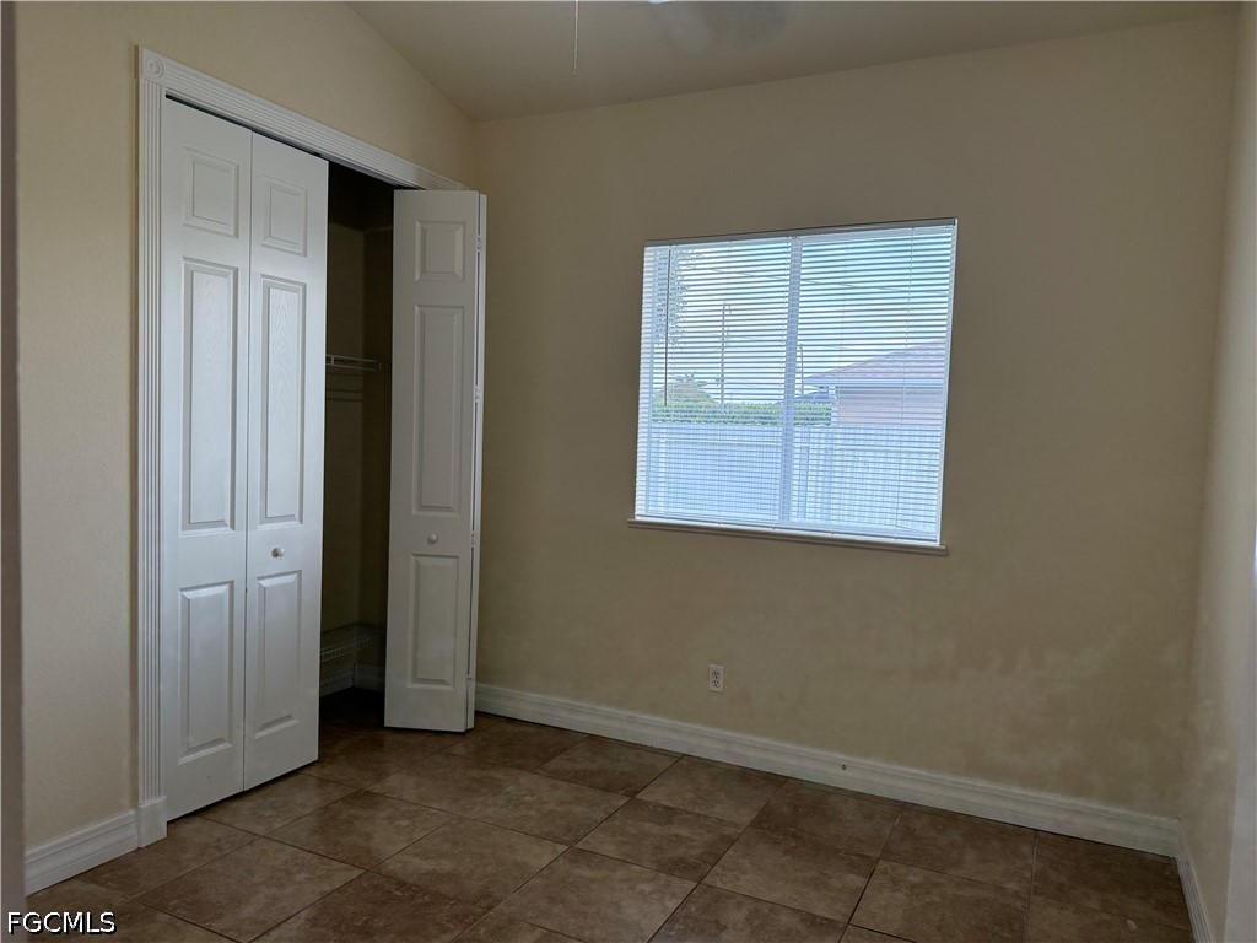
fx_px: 872
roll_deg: -2.6
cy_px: 472
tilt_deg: -1.9
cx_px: 628
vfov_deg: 56.8
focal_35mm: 24
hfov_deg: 71.6
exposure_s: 1/230
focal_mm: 6.76
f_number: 1.78
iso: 200
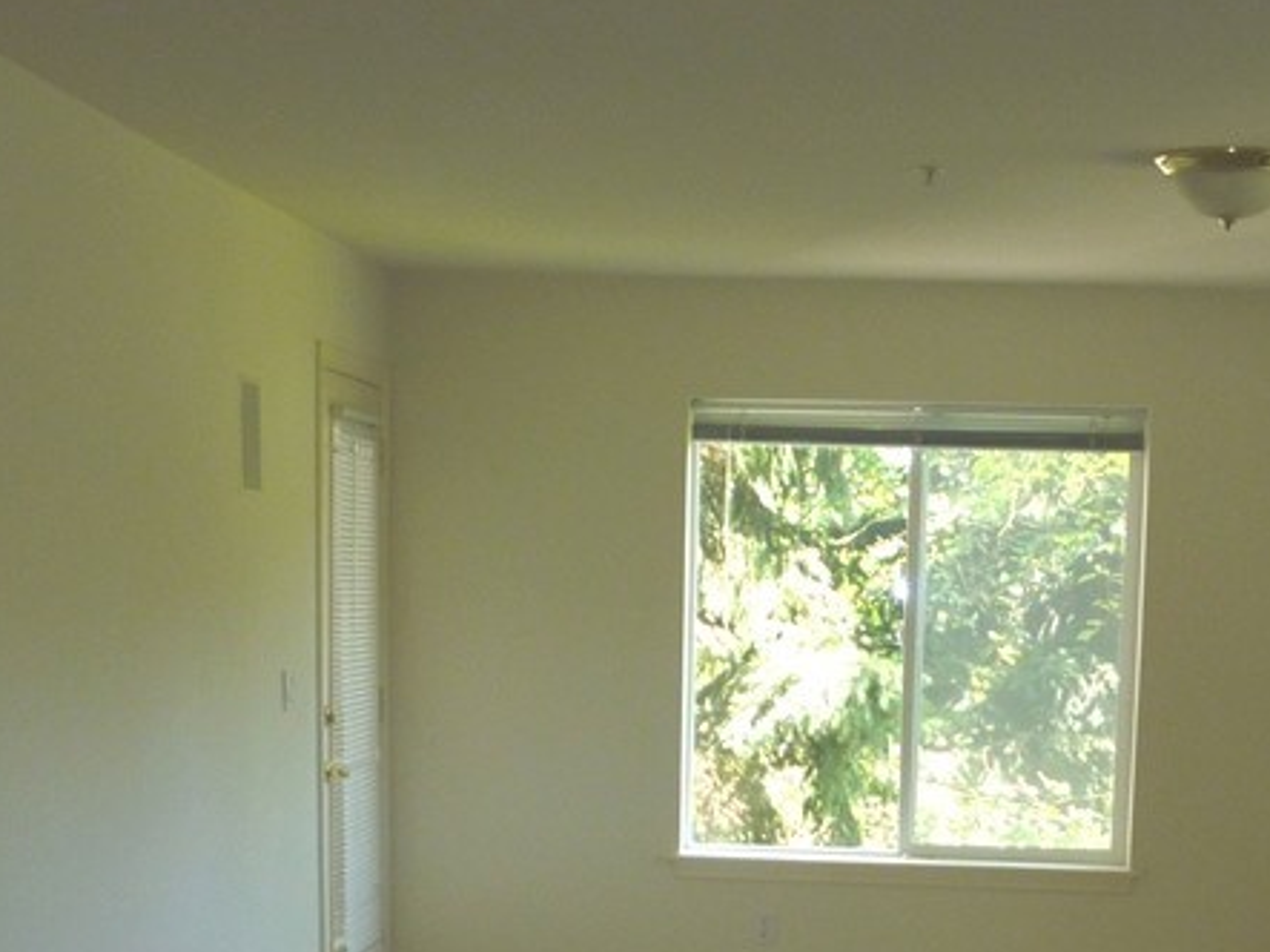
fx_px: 2457
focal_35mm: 67
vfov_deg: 20.8
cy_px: 1067
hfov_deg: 28.8
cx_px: 811
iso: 100
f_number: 3.3
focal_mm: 5.2
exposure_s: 1/30
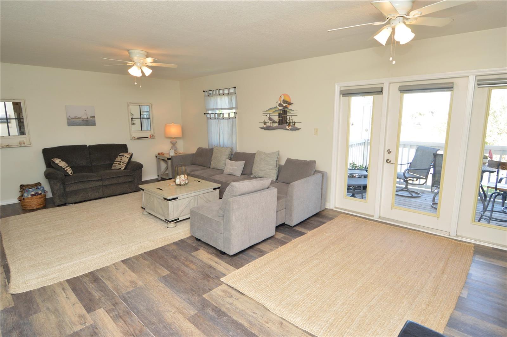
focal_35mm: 18
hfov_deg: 90.1
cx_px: 254
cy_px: 168
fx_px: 253
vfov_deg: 67.3
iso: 400
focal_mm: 12
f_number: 5
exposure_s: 1/100
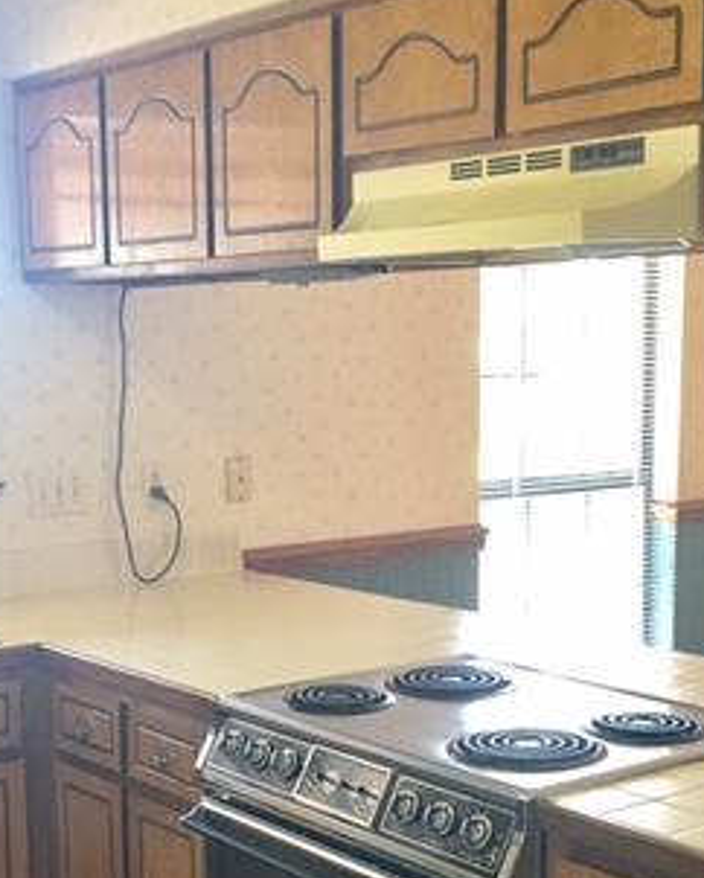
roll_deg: +0.0
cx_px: 305
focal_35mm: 60
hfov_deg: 25.4
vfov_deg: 31.1
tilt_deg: -7.8
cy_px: 616
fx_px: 1561
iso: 80
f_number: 2.2
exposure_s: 1/17
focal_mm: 4.15
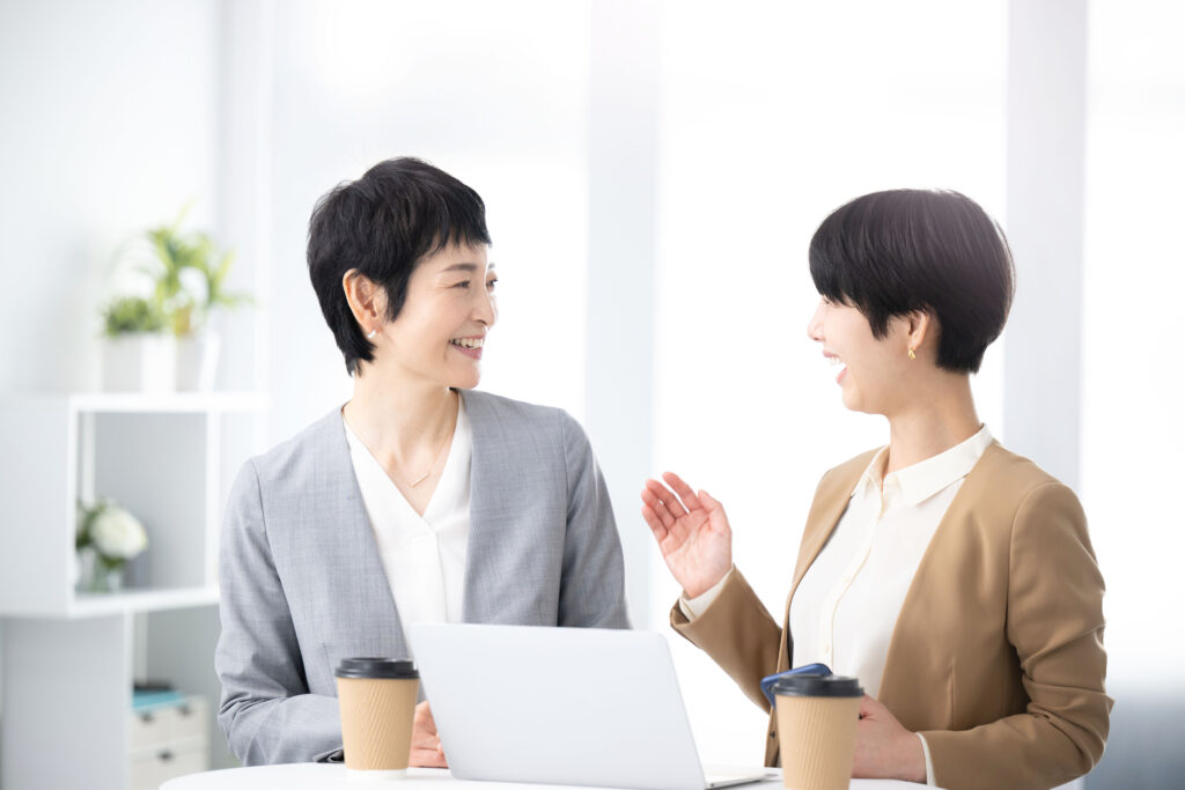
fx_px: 4115
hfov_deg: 16.4
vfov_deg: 11.0
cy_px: 395
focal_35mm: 125
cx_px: 592
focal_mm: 125
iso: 640
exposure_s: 1/250
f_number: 2.8
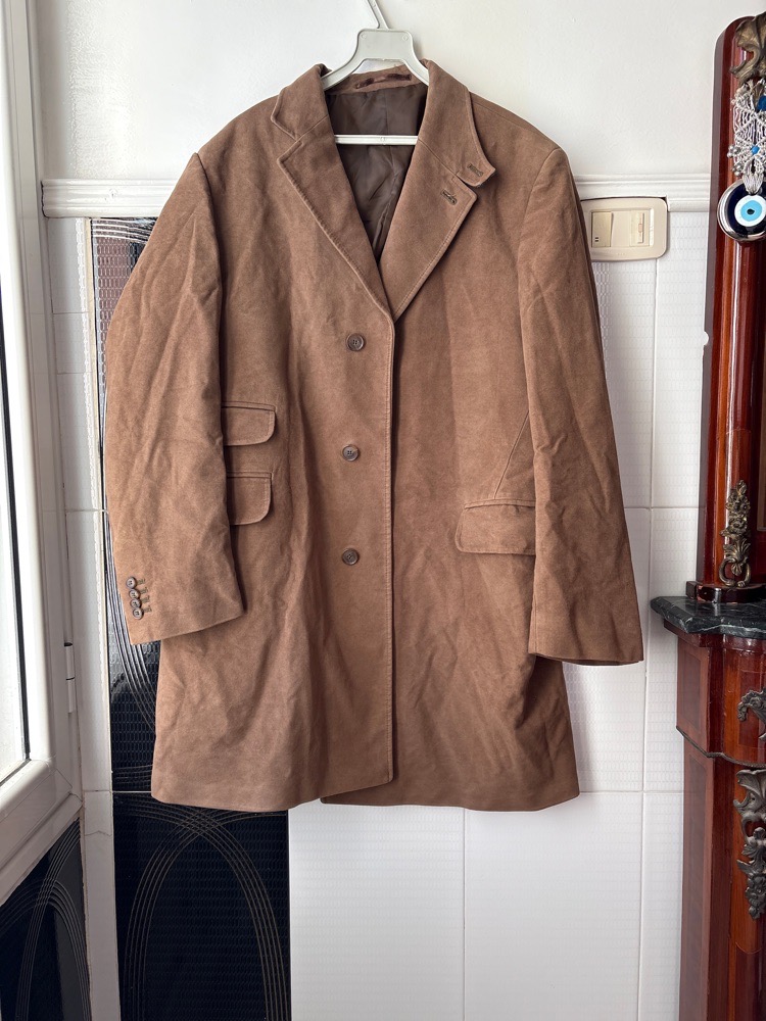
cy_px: 510
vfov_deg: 67.3
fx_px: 767
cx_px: 383
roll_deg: +2.0
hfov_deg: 53.1
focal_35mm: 26
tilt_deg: -5.3
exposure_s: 1/122
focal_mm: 5.96
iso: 64
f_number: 1.6
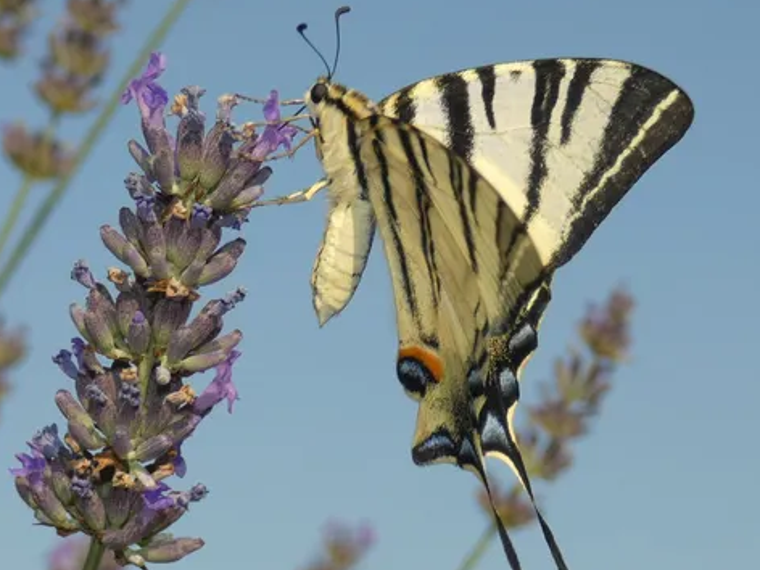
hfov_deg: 16.7
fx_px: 2591
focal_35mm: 118
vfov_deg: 12.6
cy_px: 291
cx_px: 419
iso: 80
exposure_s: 1/200
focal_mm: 15.6
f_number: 4.6
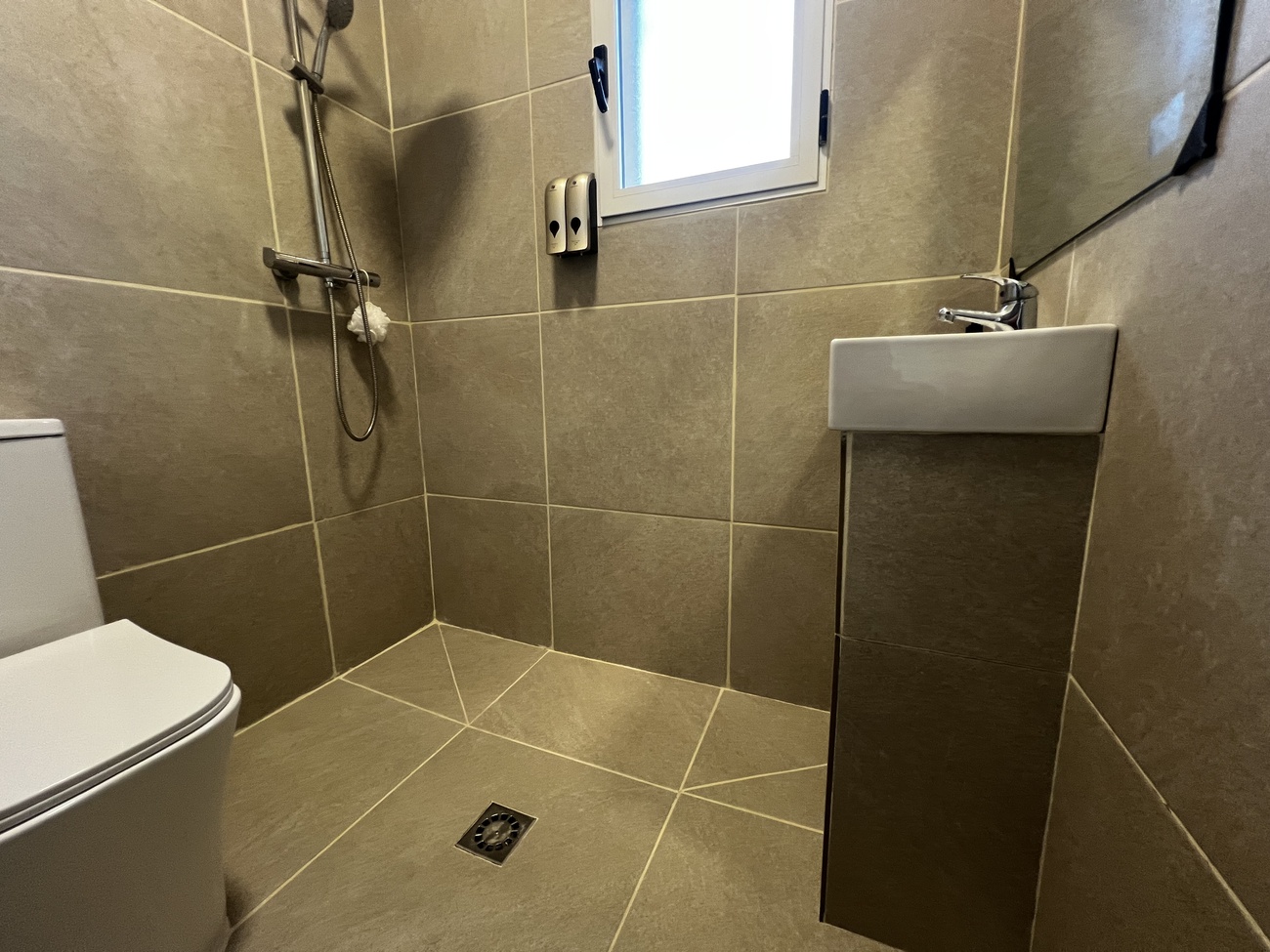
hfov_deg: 106.2
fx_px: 477
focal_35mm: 13
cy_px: 476
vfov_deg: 89.9
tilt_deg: -10.6
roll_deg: +2.0
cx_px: 635
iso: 160
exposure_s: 1/50
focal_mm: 1.57
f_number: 1.8
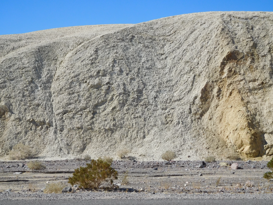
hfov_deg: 31.2
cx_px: 136
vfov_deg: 23.7
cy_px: 102
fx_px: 489
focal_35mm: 62
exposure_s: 1/1250
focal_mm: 11.1
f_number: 4.4
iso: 125
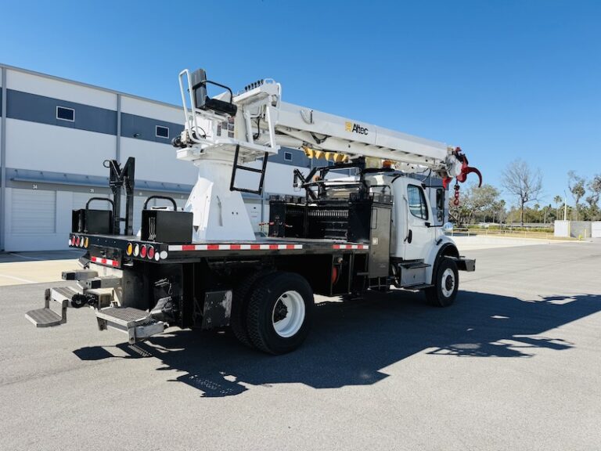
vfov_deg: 56.8
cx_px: 300
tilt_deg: +0.9
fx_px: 417
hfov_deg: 71.6
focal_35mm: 24
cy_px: 226
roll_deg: -0.9
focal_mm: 6.76
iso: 80
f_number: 1.78
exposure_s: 1/3425
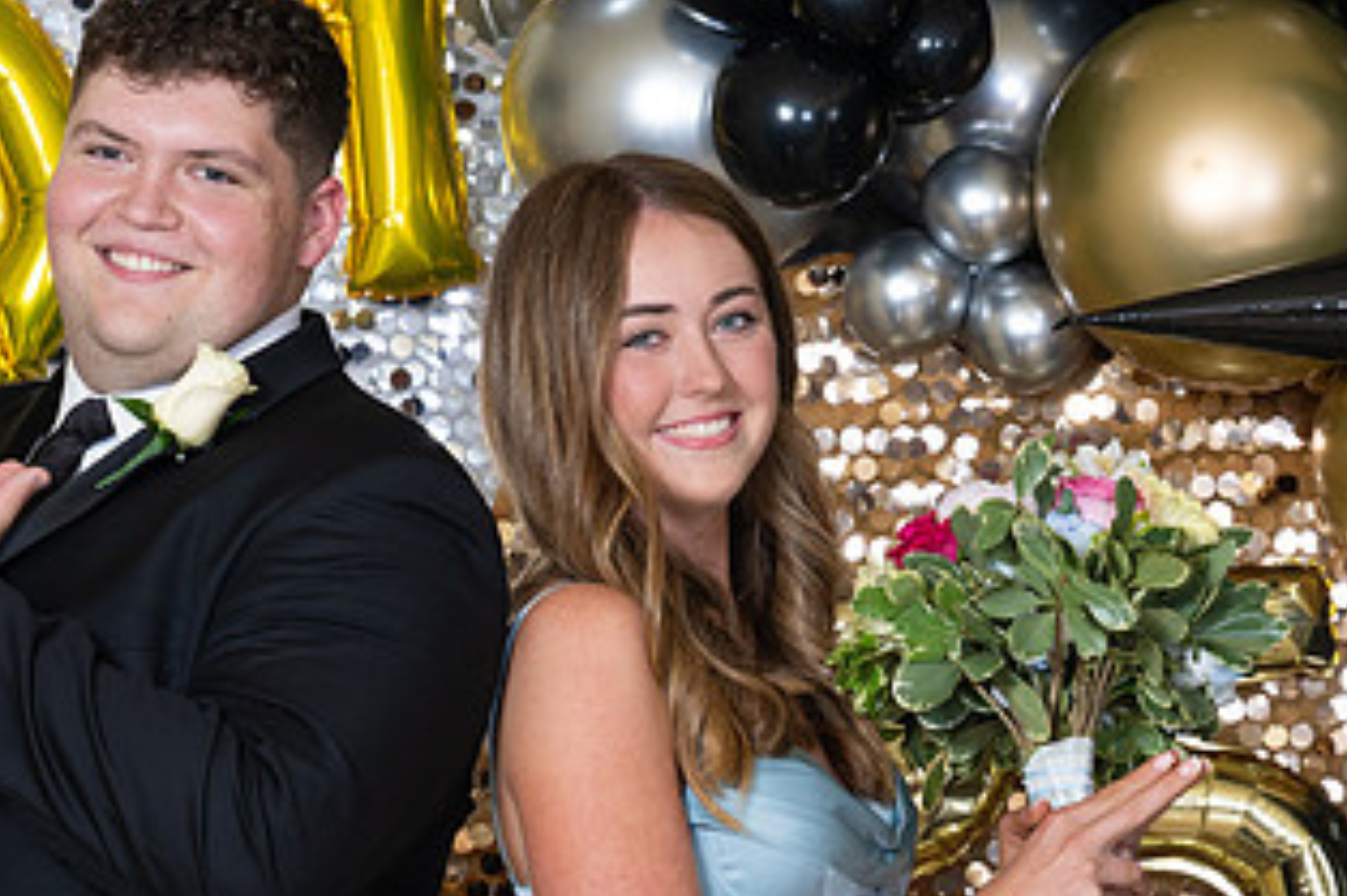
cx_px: 442
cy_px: 633
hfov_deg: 6.4
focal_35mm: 323
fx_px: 12079
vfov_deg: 4.2
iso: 320
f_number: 8
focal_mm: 140
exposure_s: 1/100
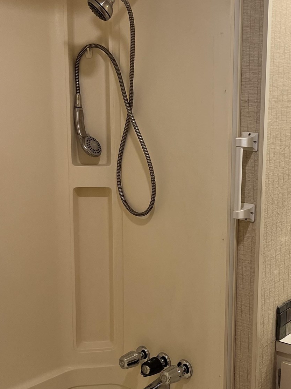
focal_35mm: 54
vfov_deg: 35.5
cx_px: 254
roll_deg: -1.0
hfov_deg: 26.3
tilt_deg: -10.8
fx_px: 605
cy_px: 223
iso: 100
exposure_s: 1/120
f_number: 1.5
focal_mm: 5.7
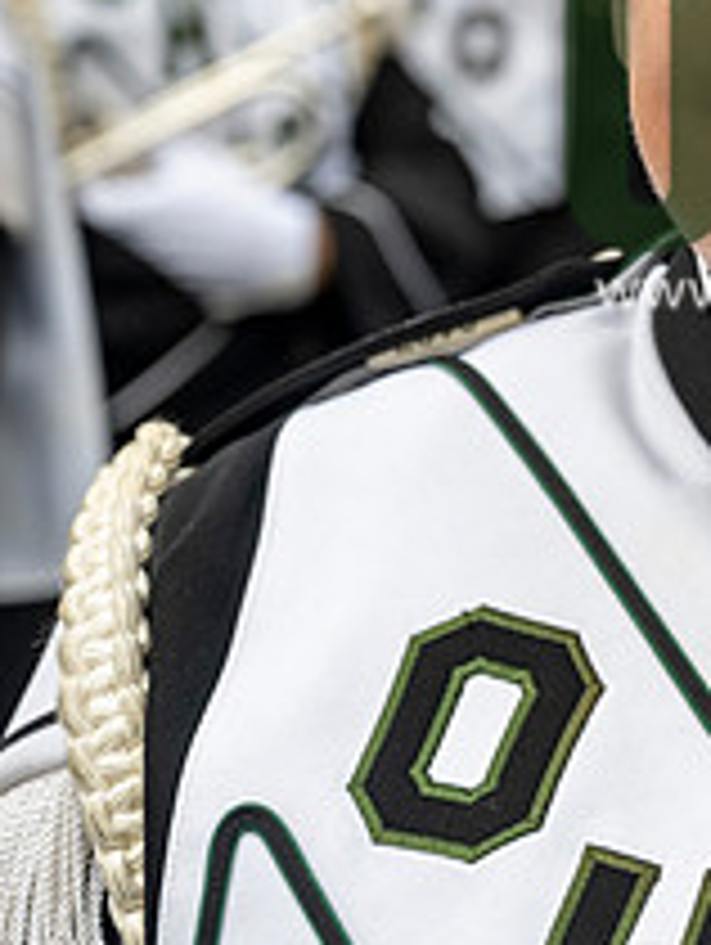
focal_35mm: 146
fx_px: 3990
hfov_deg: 10.0
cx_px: 904
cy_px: 133
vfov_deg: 13.4
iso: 400
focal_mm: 55
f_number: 4
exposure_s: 1/800
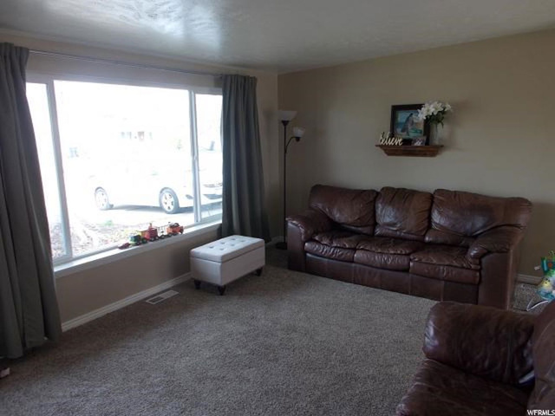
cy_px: 208
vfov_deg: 53.1
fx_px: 417
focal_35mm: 26
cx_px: 278
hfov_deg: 67.3
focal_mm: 4.6
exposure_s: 1/25
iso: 80
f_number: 3.2
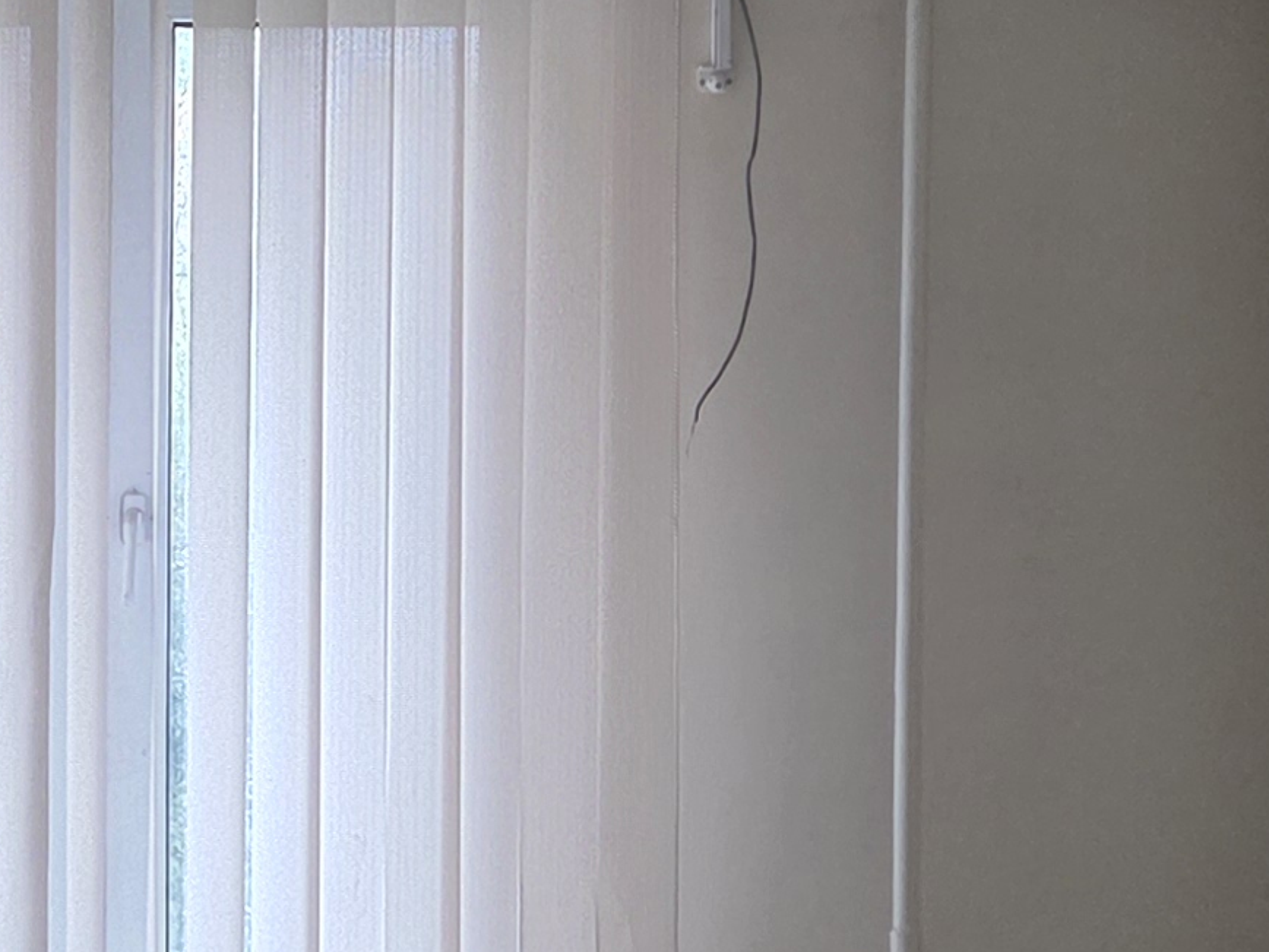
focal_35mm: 106
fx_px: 3886
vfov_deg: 13.9
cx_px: -184
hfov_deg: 17.8
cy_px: 613
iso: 500
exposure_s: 1/100
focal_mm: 5.4
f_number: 1.8
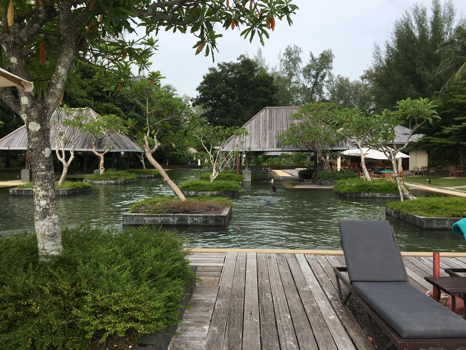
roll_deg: -1.5
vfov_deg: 48.2
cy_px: 175
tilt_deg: -4.3
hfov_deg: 61.7
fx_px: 390
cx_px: 233
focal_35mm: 29
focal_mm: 4.15
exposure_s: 1/894
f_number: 2.2
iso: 25
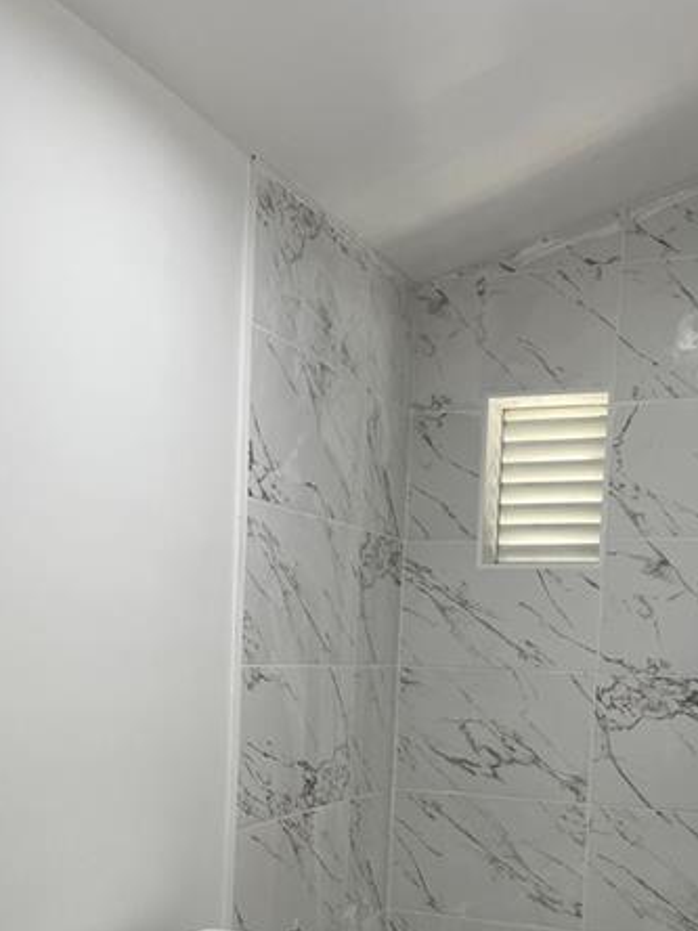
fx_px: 1210
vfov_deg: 40.3
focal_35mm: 45
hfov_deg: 32.2
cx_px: 348
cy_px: 751
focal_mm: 5.7
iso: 125
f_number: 1.5
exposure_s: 1/120
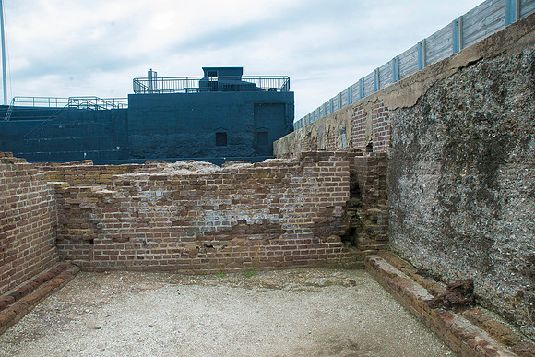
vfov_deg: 53.2
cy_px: 178
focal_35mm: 24
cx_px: 268
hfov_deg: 73.7
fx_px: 357
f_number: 10
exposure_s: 1/800
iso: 800
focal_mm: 24
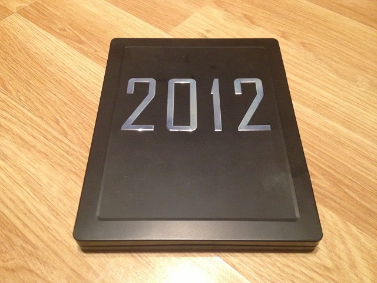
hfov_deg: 52.6
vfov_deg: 40.7
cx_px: 188
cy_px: 142
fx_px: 381
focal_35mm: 35
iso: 320
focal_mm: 4.28
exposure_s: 1/20
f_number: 2.4
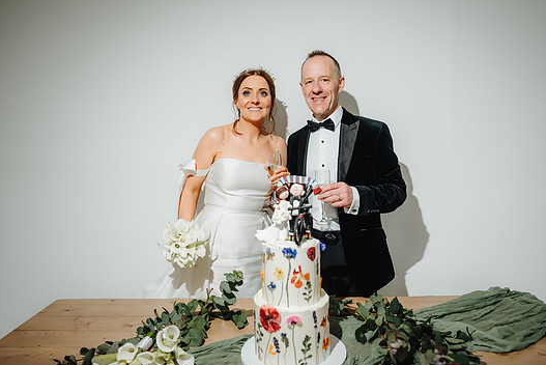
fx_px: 440
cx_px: 283
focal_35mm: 29
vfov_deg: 44.9
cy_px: 162
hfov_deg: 63.6
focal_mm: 24
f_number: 2.5
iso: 200
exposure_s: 1/200
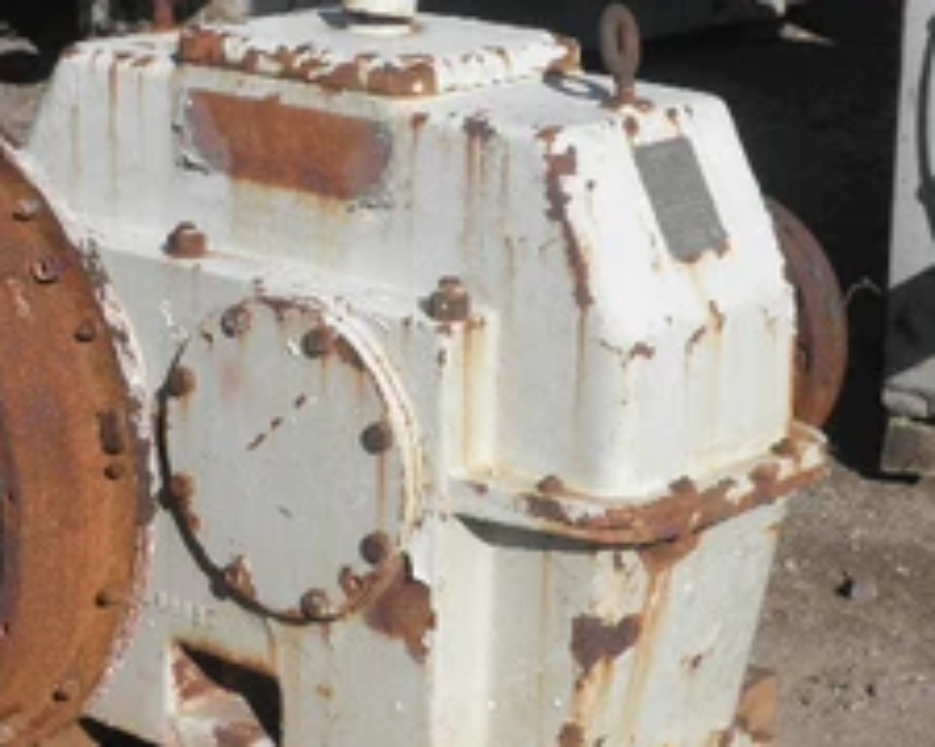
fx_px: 2849
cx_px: 321
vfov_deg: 14.9
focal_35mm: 103
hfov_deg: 18.6
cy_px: 509
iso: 64
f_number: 10.7
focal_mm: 10.5
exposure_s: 1/125
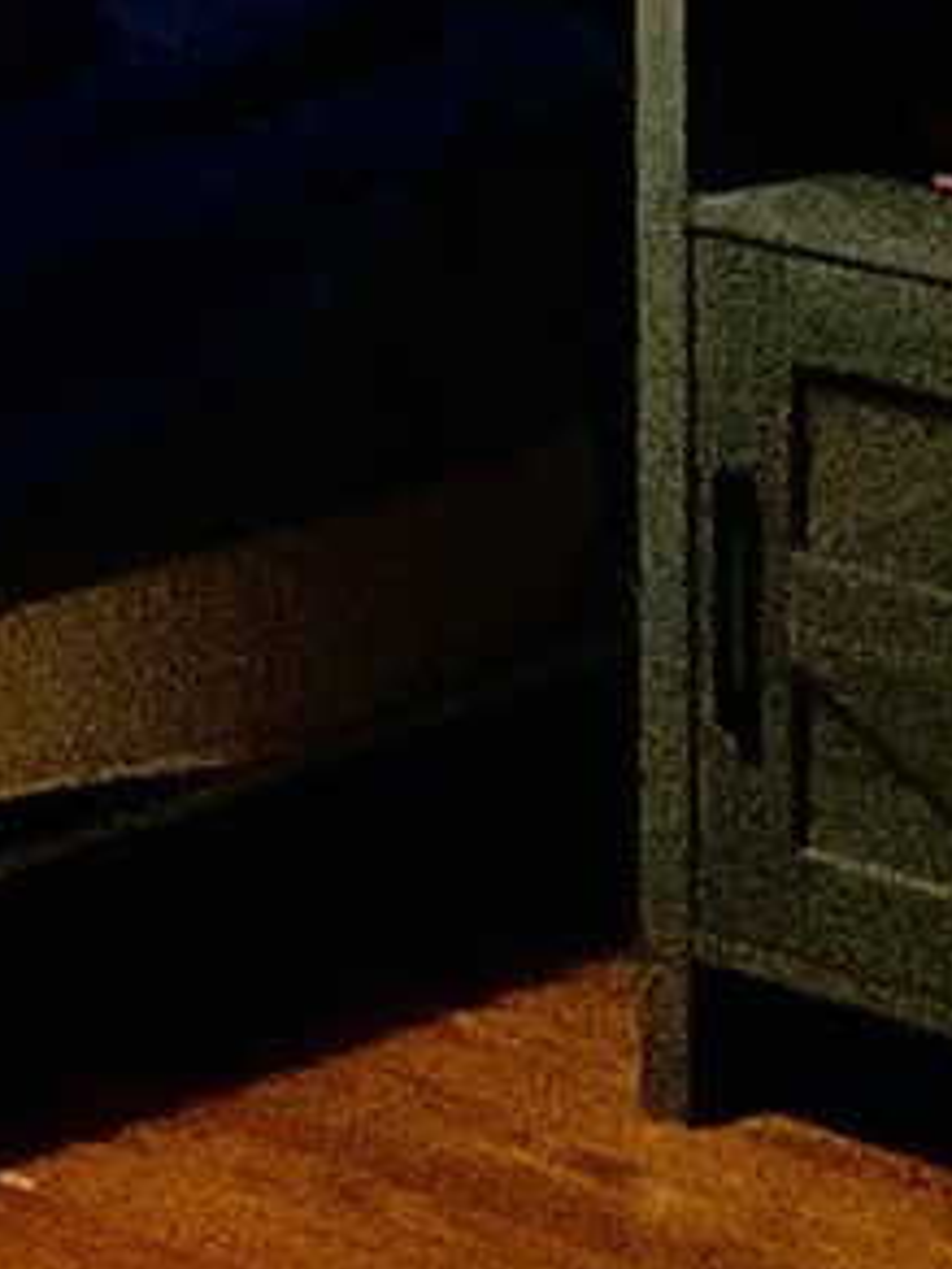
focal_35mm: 191
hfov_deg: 6.9
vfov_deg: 9.7
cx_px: -1991
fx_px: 7004
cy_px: -1221
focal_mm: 3
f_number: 1.8
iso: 320
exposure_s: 1/30
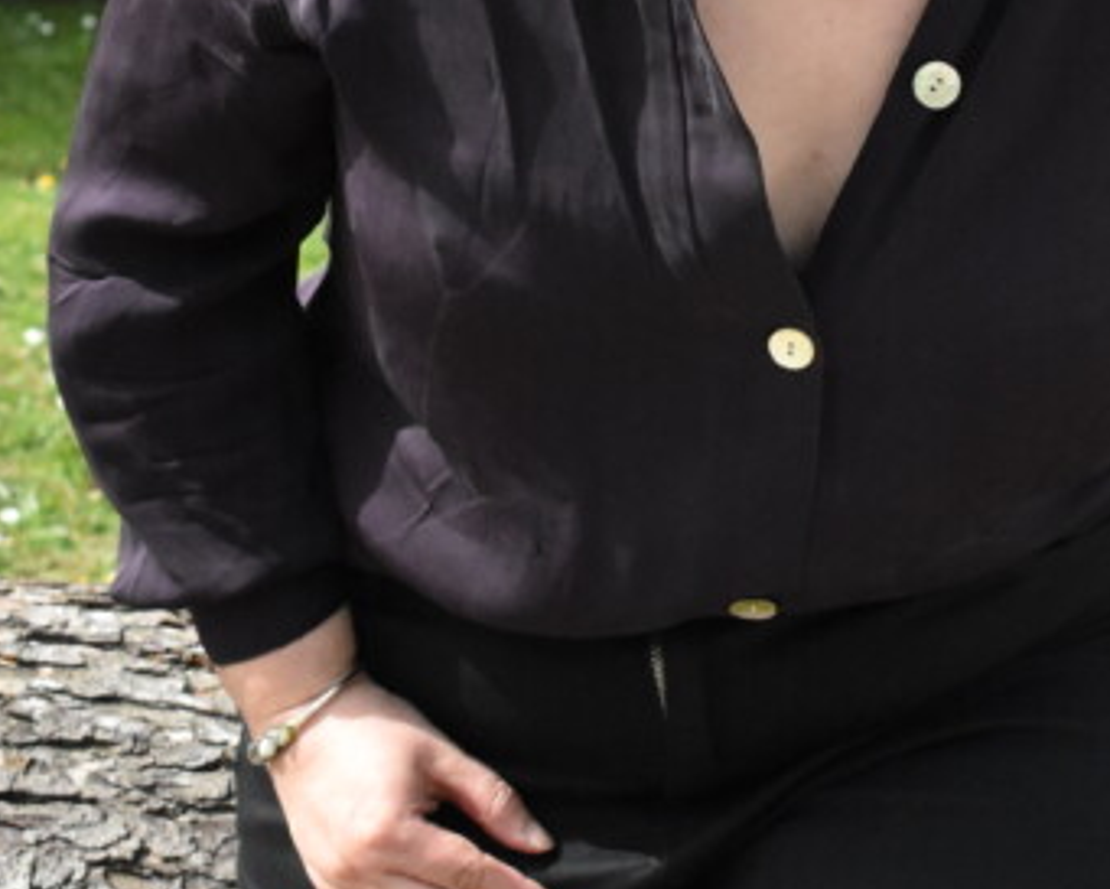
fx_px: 3746
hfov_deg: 16.7
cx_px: 954
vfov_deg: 13.1
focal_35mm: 114
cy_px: -267
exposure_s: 1/4000
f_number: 4.5
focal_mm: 24
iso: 2200
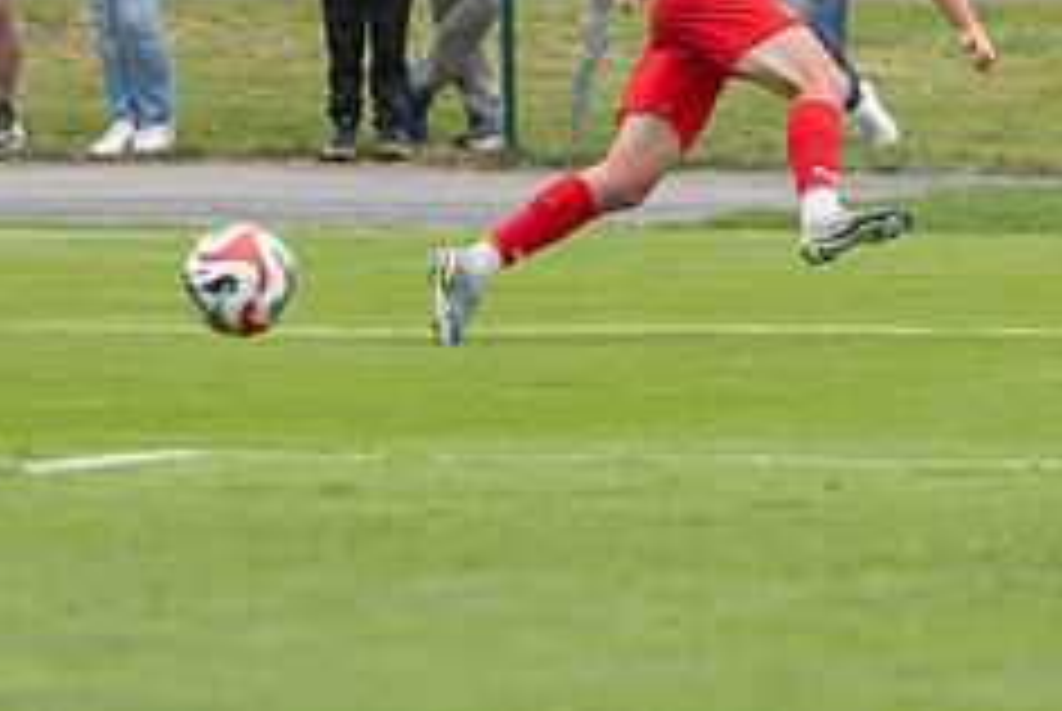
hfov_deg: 2.7
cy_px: -151
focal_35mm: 752
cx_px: 796
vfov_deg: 1.8
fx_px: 22211
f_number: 4
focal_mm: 200
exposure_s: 1/1250
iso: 640
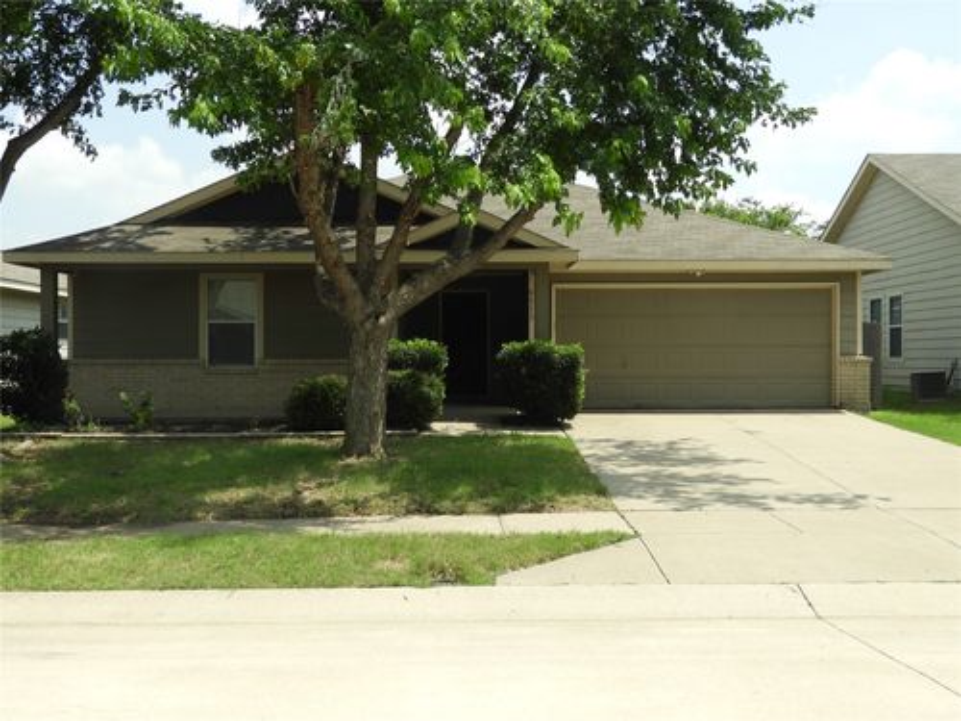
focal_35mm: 40
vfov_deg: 36.0
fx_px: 1110
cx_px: 480
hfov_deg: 46.8
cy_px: 360
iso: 100
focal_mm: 7.2
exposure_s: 1/800
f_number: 3.8
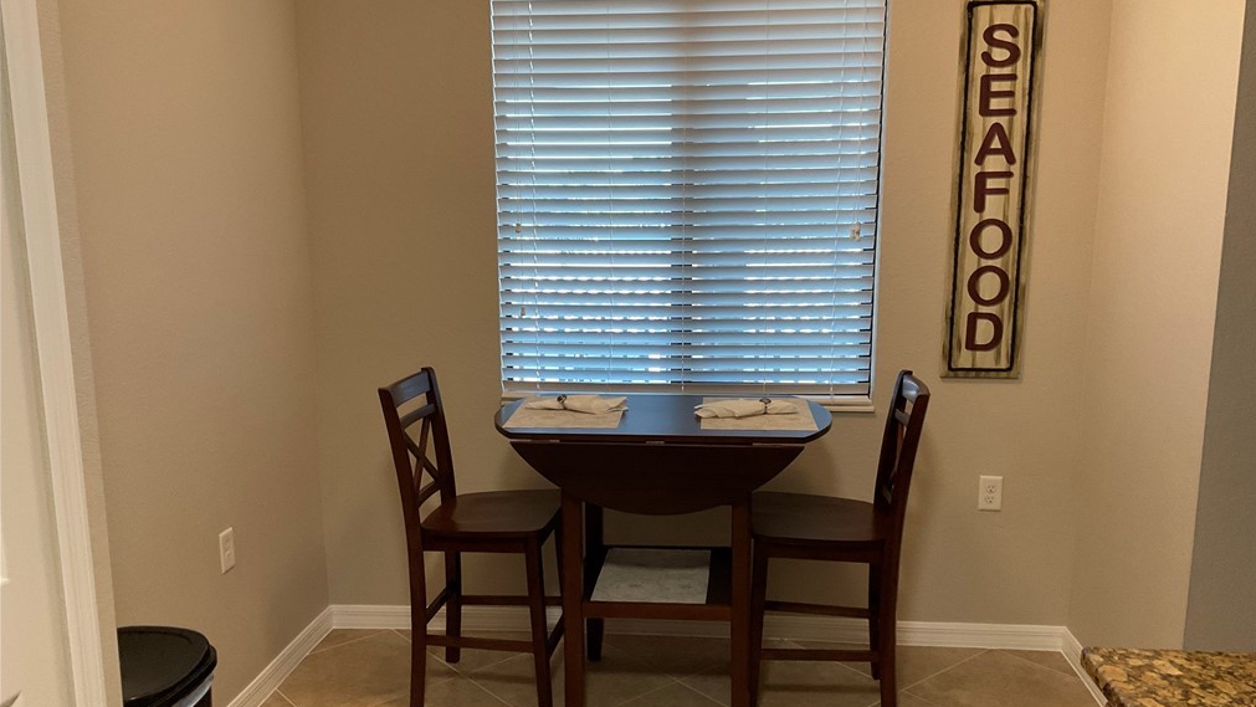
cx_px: 635
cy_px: 396
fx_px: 1066
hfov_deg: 61.0
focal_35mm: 32
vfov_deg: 36.6
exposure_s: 1/60
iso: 125
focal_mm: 3
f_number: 1.8
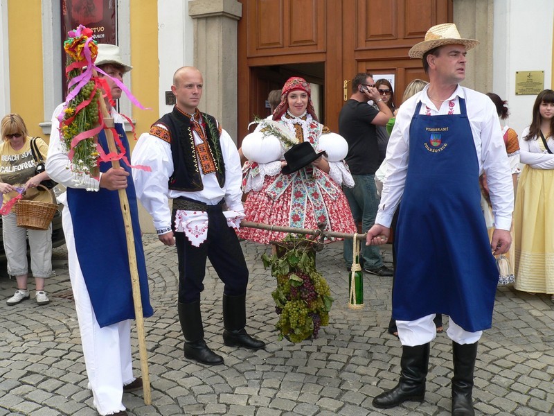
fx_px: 576
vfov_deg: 39.7
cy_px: 208
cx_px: 277
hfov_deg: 51.4
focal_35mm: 36
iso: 80
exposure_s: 1/125
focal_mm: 6
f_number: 4
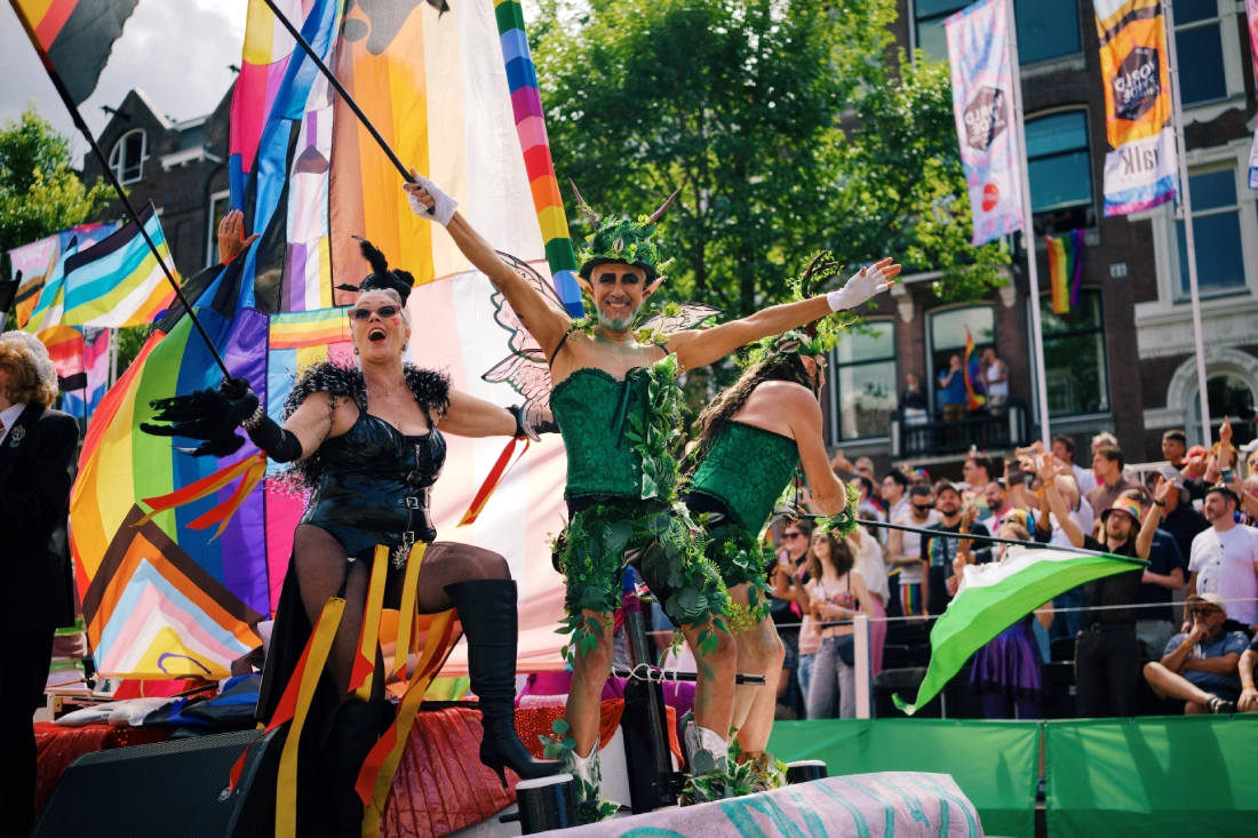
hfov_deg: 47.4
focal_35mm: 41
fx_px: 1432
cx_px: 629
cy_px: 419
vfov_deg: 32.6
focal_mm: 27
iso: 160
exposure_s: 1/3200
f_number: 1.6
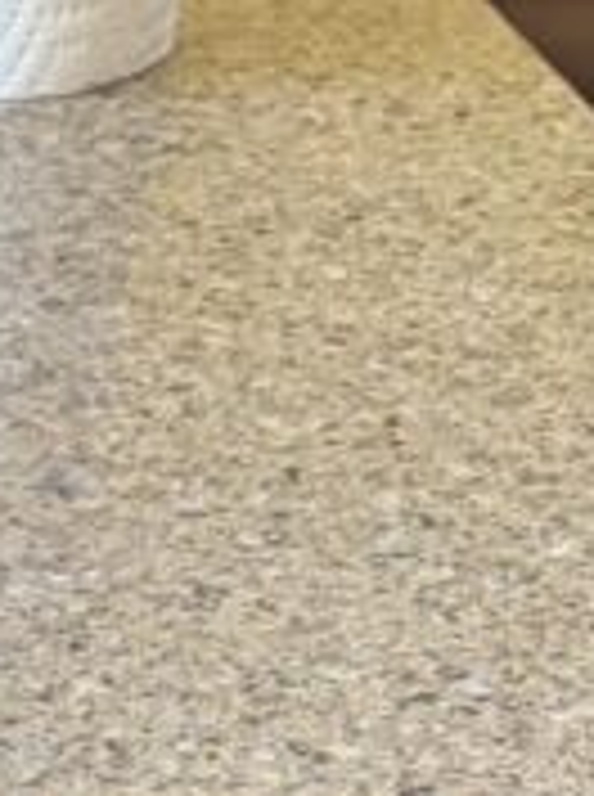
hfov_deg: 9.5
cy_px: 2298
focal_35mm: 139
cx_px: -810
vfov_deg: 10.6
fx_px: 3192
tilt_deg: -48.2
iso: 200
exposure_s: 1/60
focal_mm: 6.76
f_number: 1.78
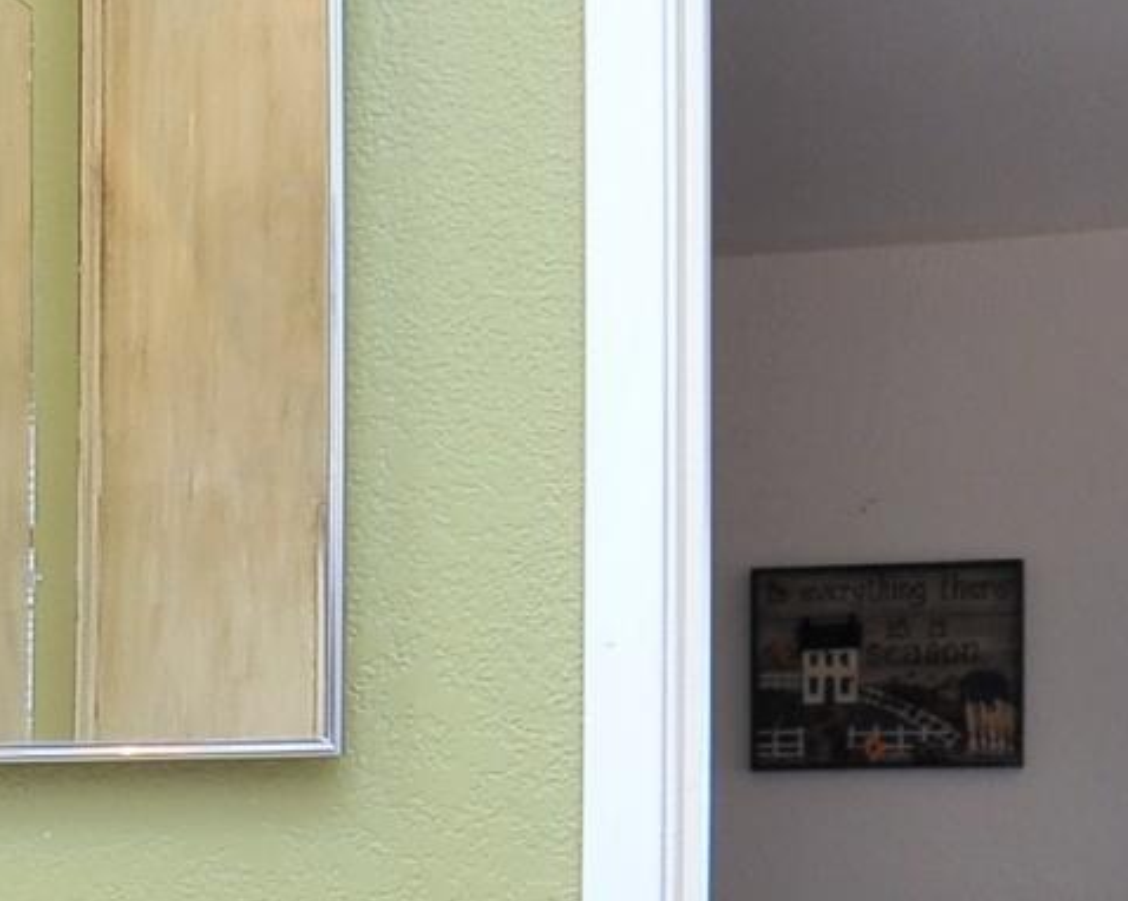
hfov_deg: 16.0
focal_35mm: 106
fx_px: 3537
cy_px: 896
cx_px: -748
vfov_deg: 14.3
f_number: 7.1
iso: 320
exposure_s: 1/50
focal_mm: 18
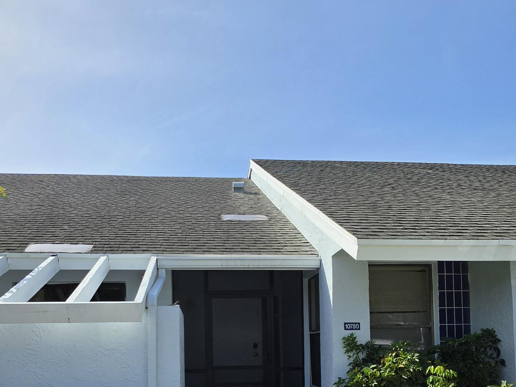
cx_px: 241
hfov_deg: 61.6
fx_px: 432
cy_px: 330
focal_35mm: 29
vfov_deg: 44.9
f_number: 1.9
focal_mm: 2.2
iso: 32
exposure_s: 1/3151
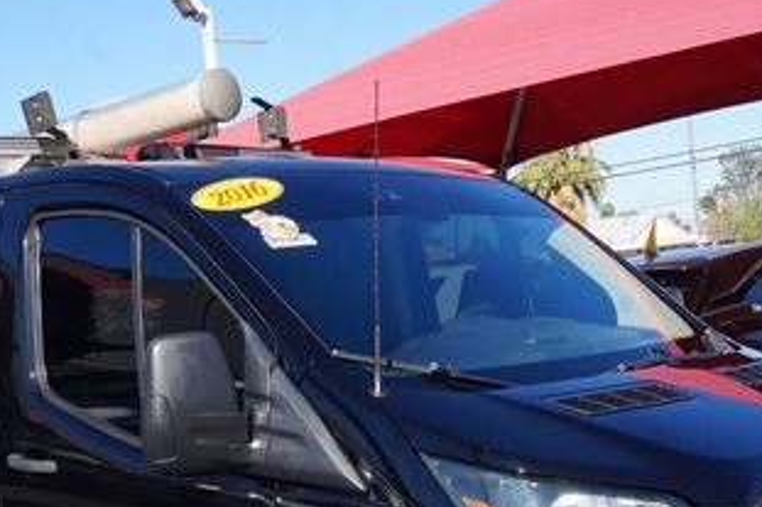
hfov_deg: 29.5
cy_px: 487
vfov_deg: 19.5
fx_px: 1439
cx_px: 265
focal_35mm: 68
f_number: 13
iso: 100
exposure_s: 1/80
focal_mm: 22
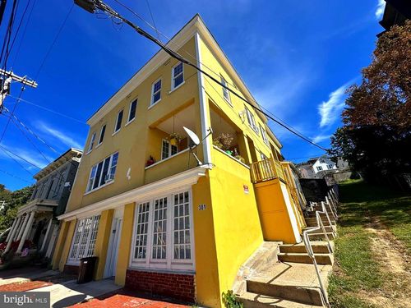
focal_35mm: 14
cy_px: 154
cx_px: 206
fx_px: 166
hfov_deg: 102.1
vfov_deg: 85.7
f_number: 2.2
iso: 40
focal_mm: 2.22
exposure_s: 1/2882
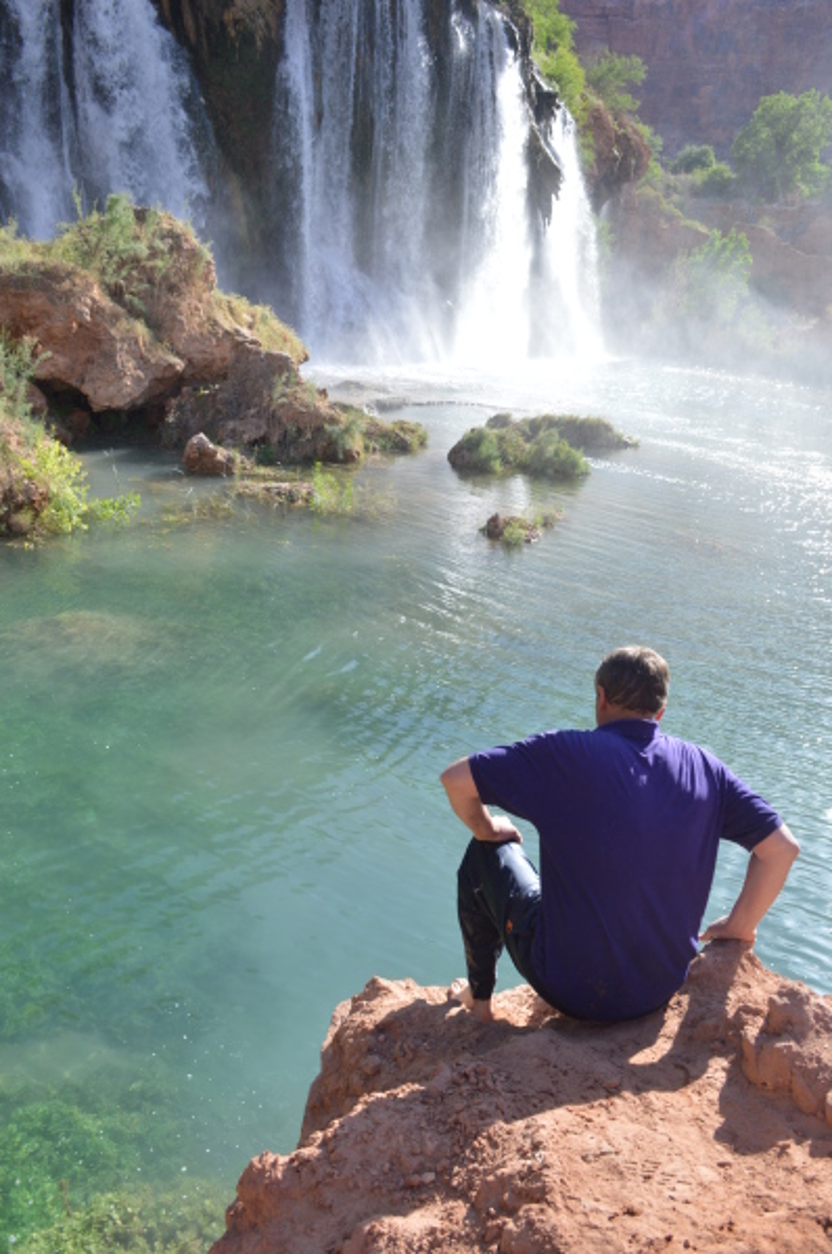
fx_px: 939
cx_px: 416
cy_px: 627
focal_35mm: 27
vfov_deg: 67.5
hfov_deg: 47.8
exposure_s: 1/160
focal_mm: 18
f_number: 6.3
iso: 100
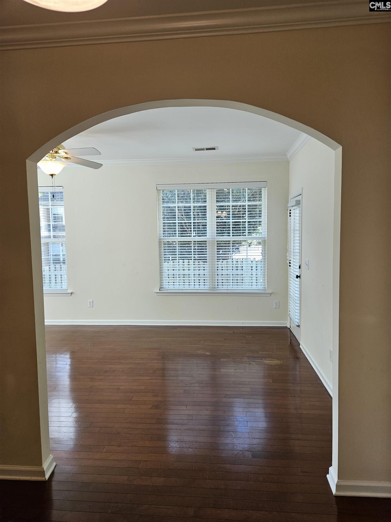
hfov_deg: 58.9
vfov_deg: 73.9
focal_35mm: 23
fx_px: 346
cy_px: 261
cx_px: 196
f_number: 1.8
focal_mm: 5.4
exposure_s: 1/120
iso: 64
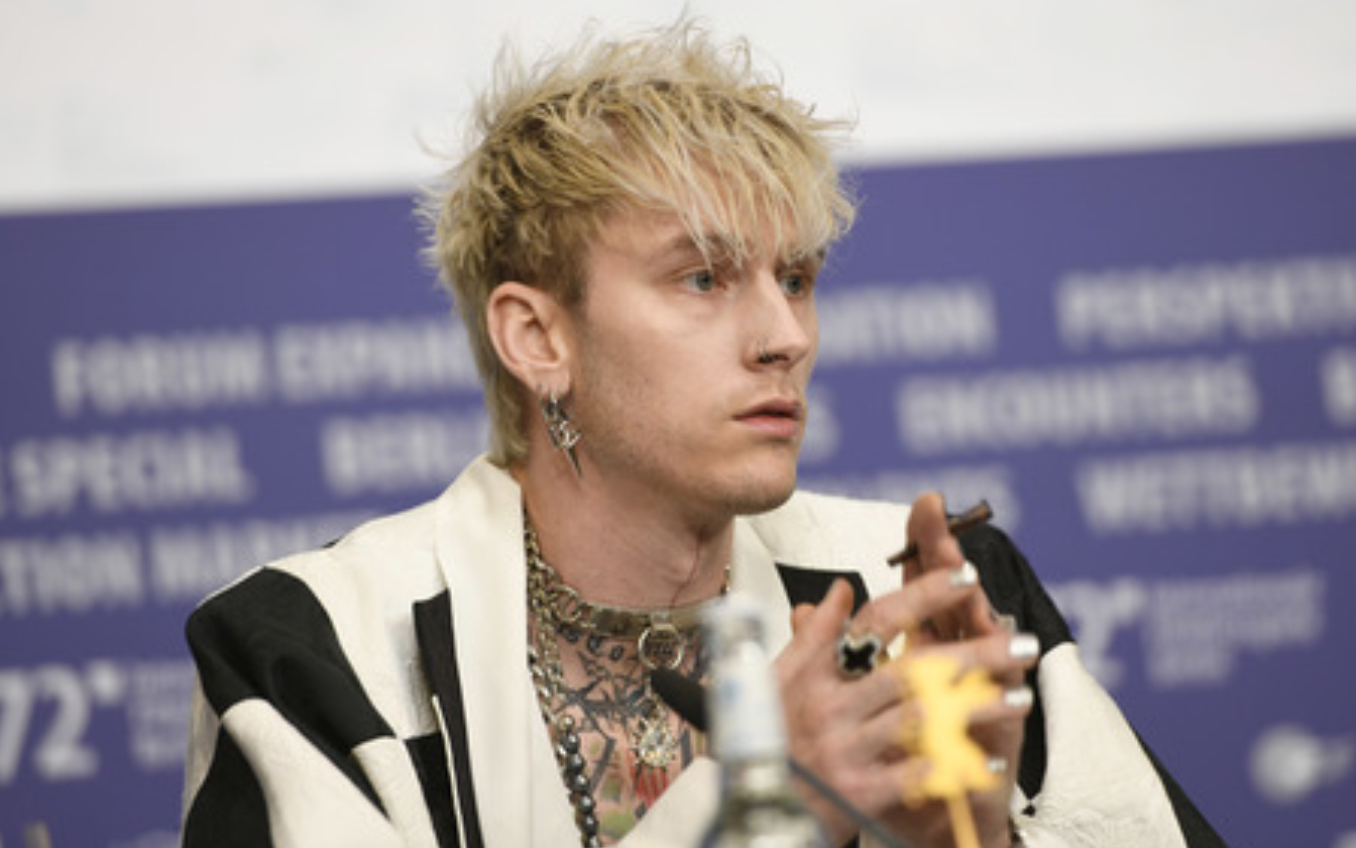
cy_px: 421
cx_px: 680
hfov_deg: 10.2
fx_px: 7576
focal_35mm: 205
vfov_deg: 6.4
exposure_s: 1/200
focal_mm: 200
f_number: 3.5
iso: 1000
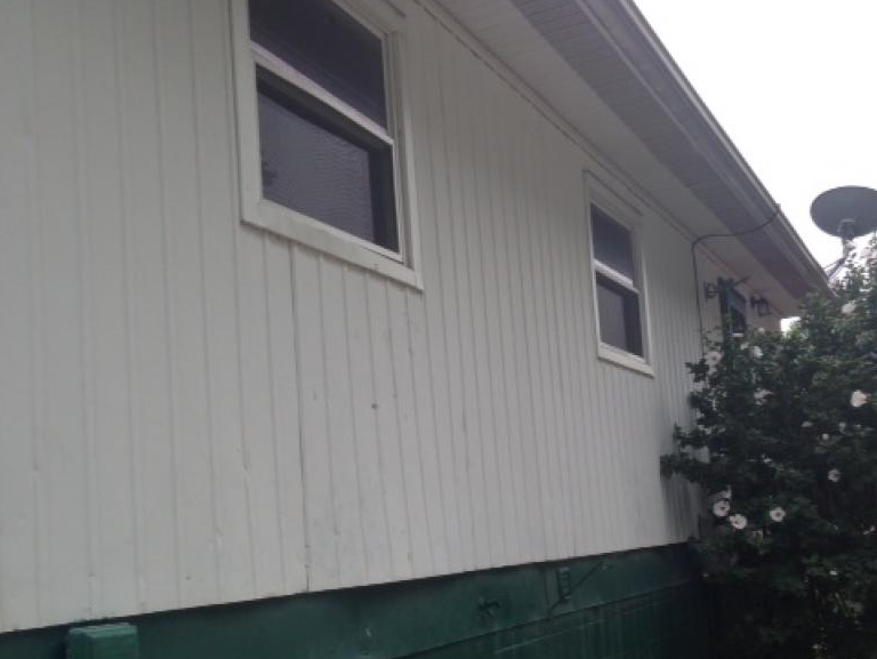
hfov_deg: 42.8
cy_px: 427
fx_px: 1115
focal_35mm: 44
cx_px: 361
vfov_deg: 32.7
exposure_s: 1/427
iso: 50
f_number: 2.4
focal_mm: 4.12
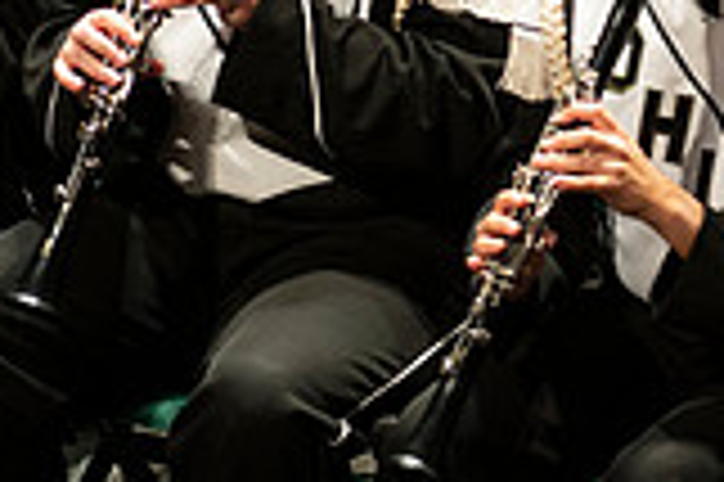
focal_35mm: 1081
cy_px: -333
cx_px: 949
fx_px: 21718
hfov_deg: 1.9
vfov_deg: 1.3
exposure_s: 1/500
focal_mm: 300
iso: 3200
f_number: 2.8
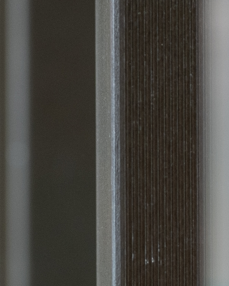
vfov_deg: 2.2
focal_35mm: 896
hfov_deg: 1.7
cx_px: -16
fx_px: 7594
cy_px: 362
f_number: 4
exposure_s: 1/125
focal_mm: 123
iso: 320
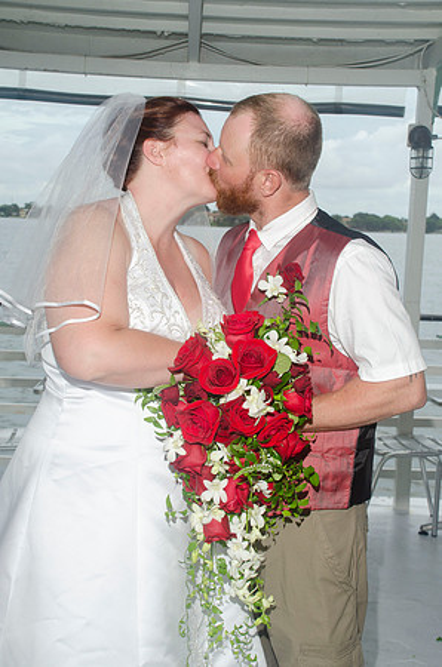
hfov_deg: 25.6
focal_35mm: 52
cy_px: 334
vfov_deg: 37.9
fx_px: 971
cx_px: 221
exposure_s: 1/160
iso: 100
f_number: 7.1
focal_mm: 35
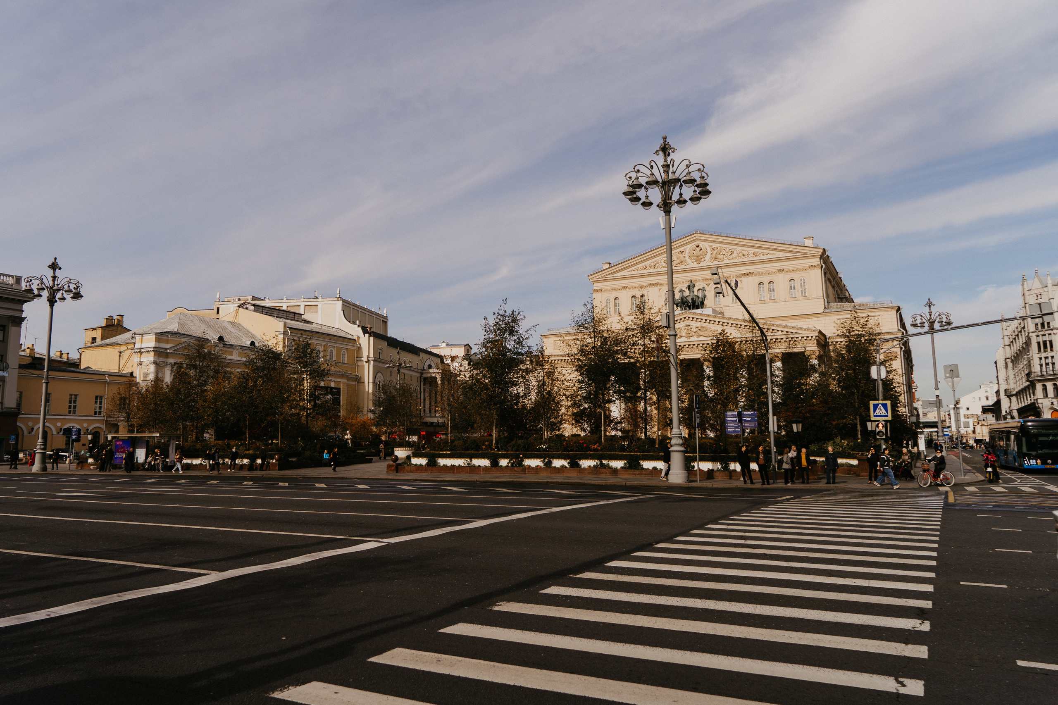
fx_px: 770
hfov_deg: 69.0
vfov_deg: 49.2
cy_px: 339
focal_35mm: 26
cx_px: 508
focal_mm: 24
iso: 100
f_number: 4
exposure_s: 1/800
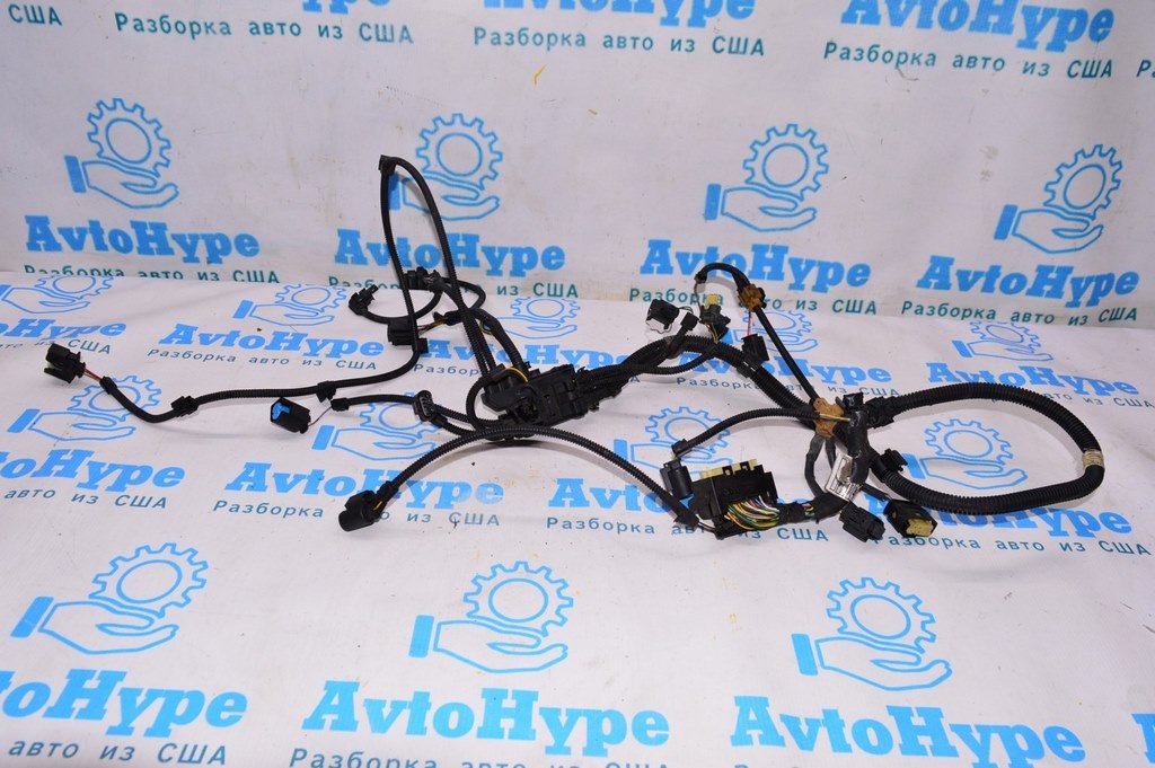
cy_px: 384
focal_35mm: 27
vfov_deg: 47.9
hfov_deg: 67.4
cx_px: 578
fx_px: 866
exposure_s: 1/200
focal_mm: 18
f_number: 8
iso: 1600
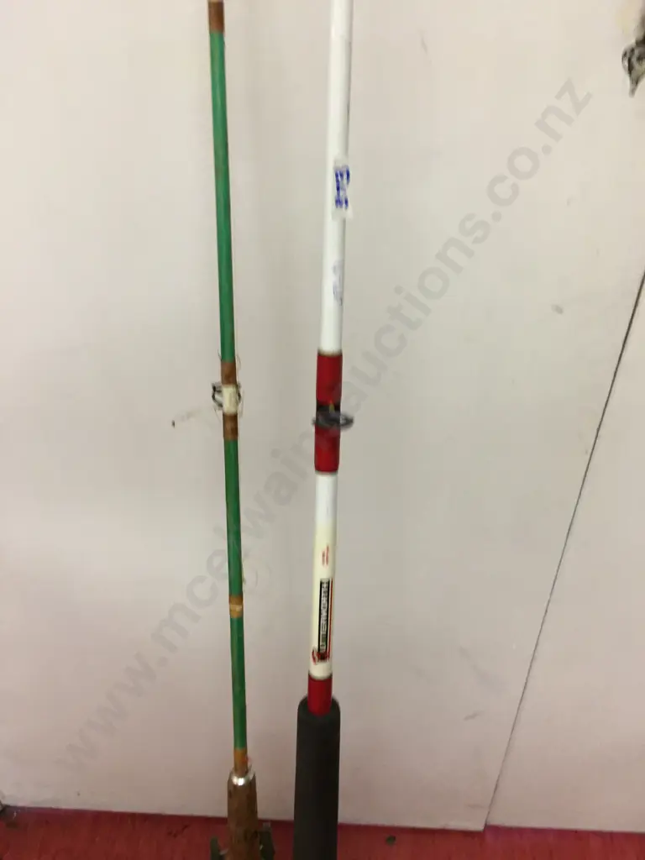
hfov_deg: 48.2
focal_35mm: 29
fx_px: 720
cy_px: 430
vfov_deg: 61.7
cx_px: 322
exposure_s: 1/17
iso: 64
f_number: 2.2
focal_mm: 4.15
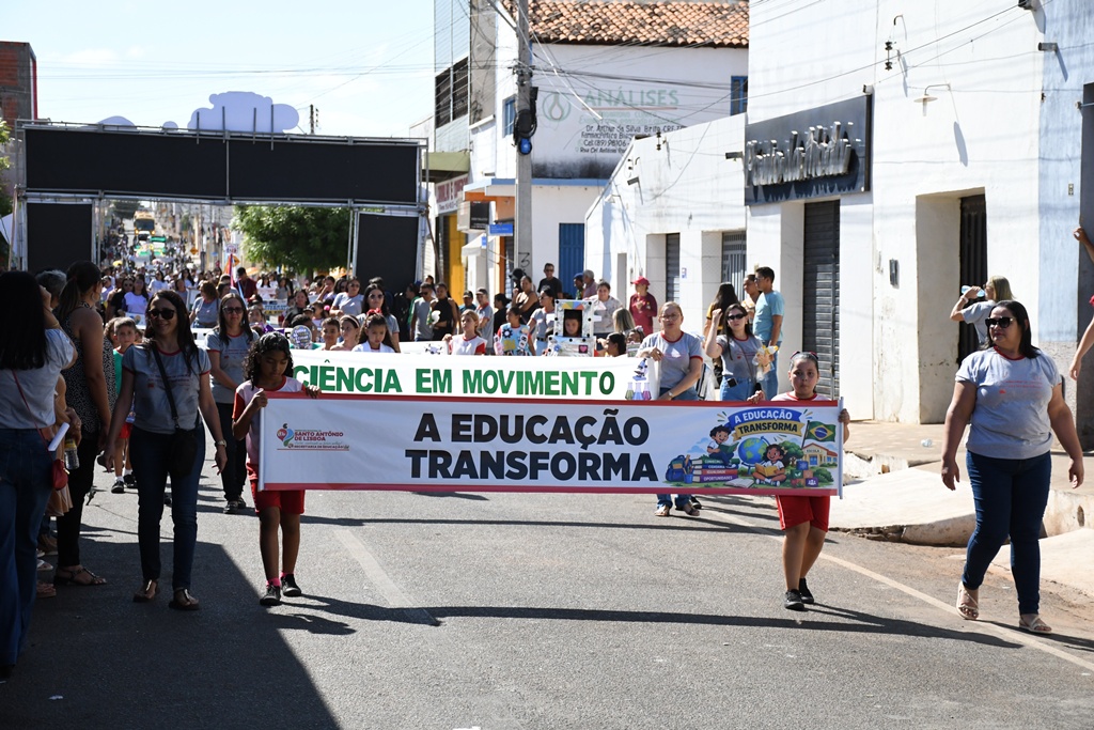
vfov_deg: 17.5
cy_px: 365
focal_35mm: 78
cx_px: 547
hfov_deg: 26.0
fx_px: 2371
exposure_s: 1/4000
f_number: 5
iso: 1000
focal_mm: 52
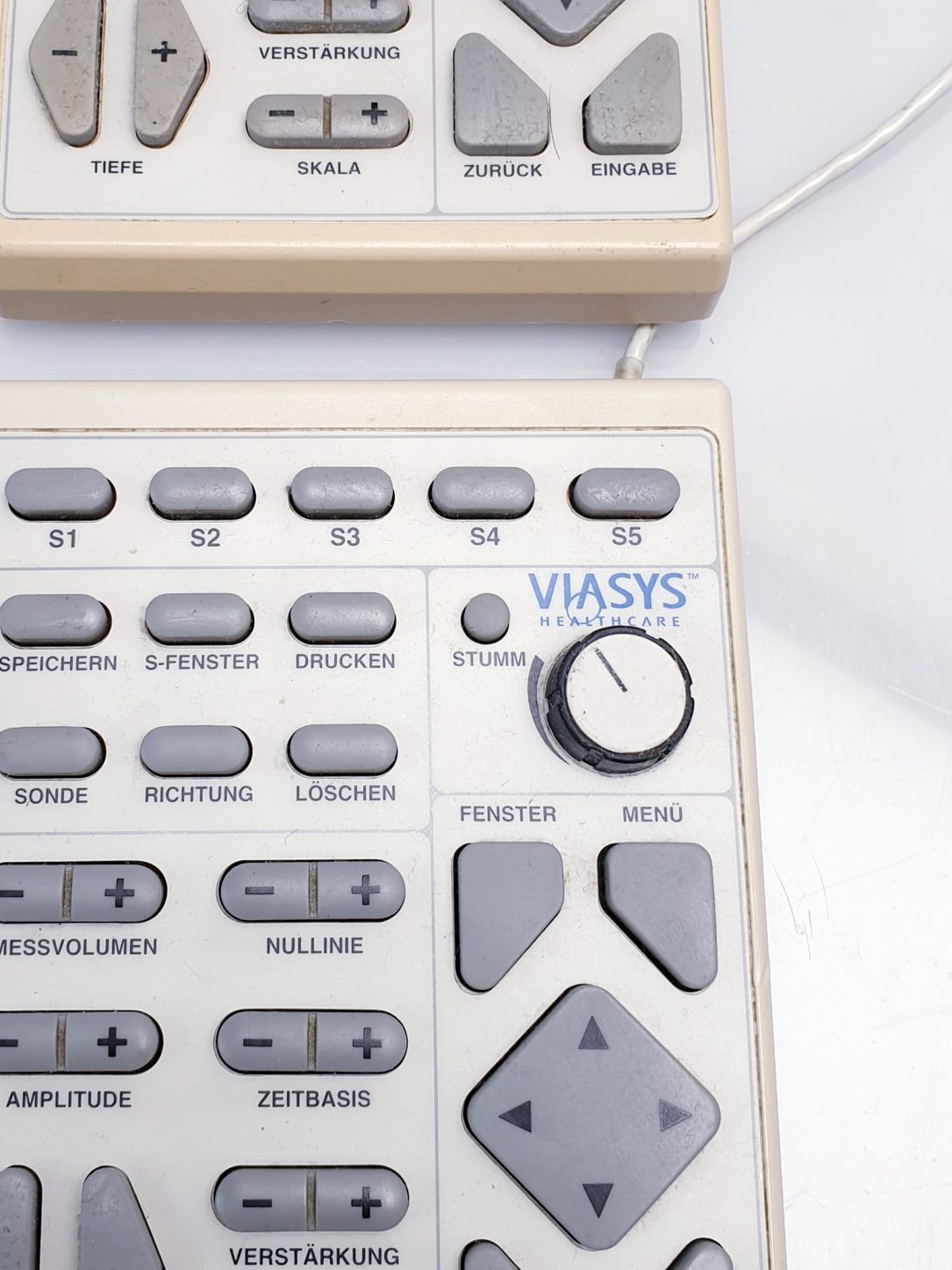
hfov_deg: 31.4
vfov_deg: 40.9
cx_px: 350
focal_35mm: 46
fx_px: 1687
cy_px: 470
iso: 50
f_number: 2.4
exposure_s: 1/50
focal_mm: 4.3
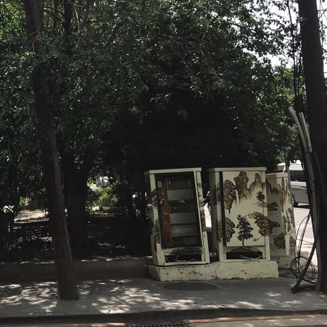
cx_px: -11
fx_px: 673
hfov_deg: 25.7
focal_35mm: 63
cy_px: 125
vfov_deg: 27.2
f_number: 1.8
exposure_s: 1/1330
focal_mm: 3.99
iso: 20
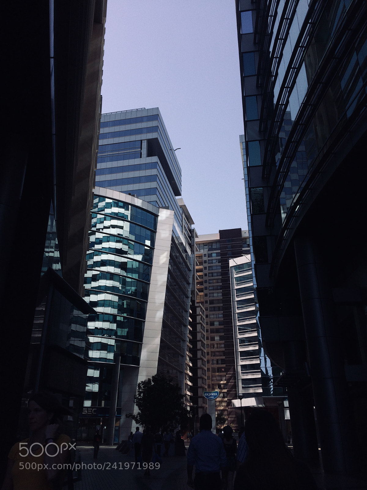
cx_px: 184
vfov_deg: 61.7
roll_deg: +2.0
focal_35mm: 29
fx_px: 410
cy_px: 245
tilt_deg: +21.9
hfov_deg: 48.2
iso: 32
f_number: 2.2
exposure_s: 1/1520
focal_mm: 4.15
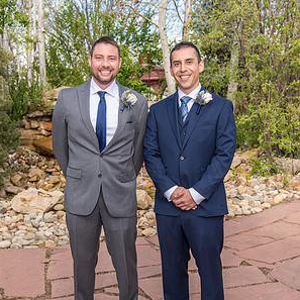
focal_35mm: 49
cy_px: 163
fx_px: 480
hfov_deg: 34.7
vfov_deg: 34.7
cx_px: 149
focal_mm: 38
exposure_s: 1/250
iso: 100
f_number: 5
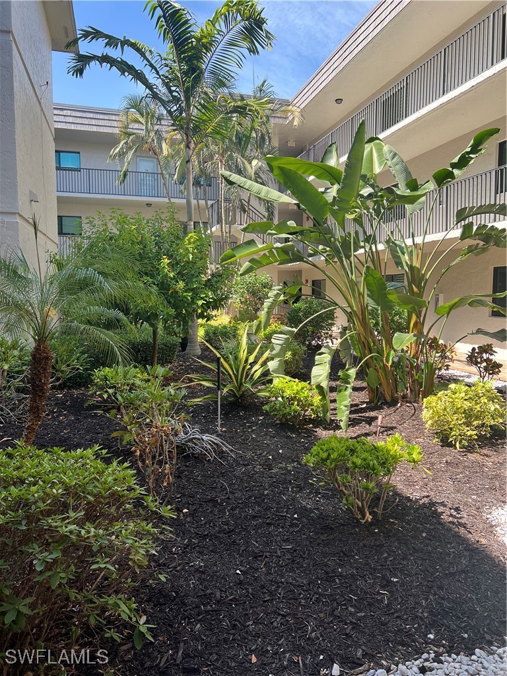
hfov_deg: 53.1
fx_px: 508
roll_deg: -0.6
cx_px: 254
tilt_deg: -3.4
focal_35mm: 26
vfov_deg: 67.3
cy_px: 338
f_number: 1.5
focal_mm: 5.7
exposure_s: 1/859
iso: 50
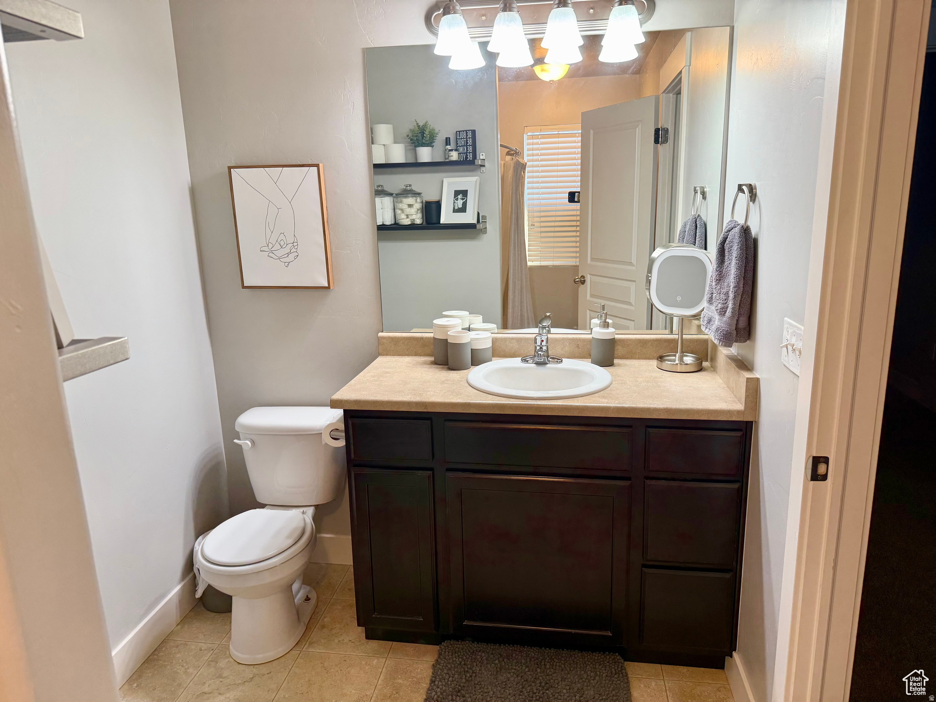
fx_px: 649
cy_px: 351
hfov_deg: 71.6
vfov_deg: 56.8
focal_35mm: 24
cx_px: 468
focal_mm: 6.76
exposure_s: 1/120
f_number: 1.78
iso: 160
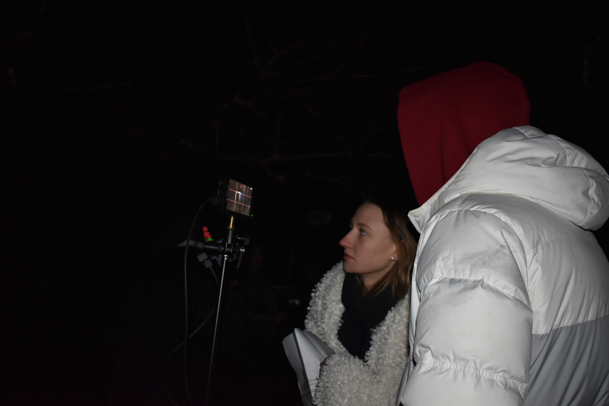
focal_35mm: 34
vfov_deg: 38.4
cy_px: 203
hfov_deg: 55.1
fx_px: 584
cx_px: 304
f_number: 3.8
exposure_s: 1/60
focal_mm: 23
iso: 900
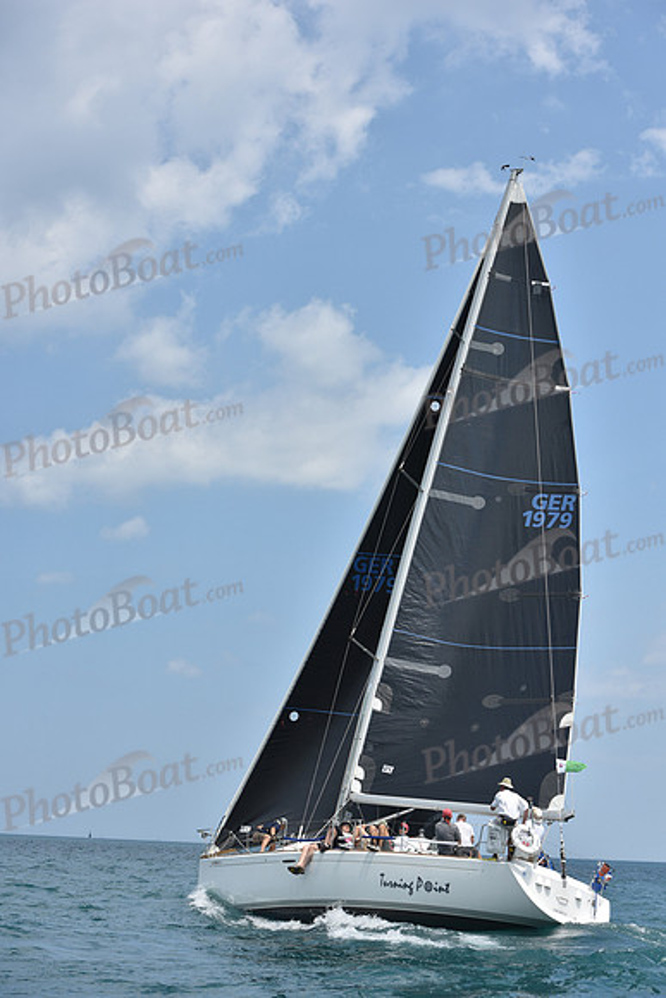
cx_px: 333
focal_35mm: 70
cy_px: 499
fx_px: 1941
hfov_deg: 19.5
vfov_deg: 28.8
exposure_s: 1/1250
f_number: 7.1
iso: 250
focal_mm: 70
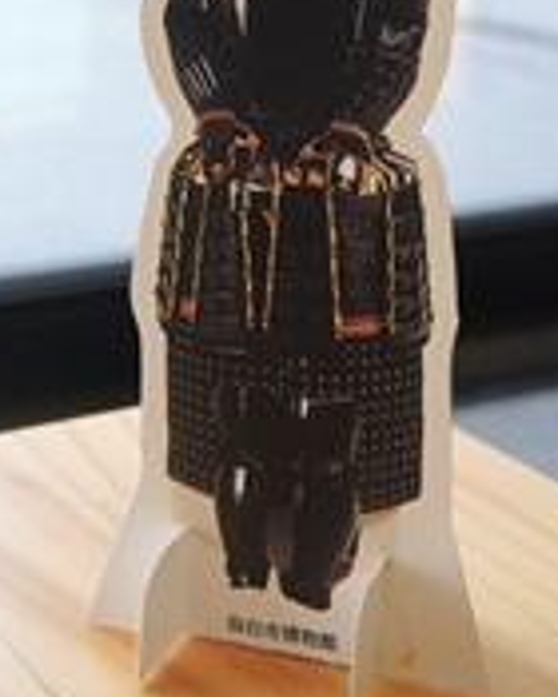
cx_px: 303
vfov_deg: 24.7
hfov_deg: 20.4
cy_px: 84
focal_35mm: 75
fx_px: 1548
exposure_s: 1/60
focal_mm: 7
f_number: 2
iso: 100
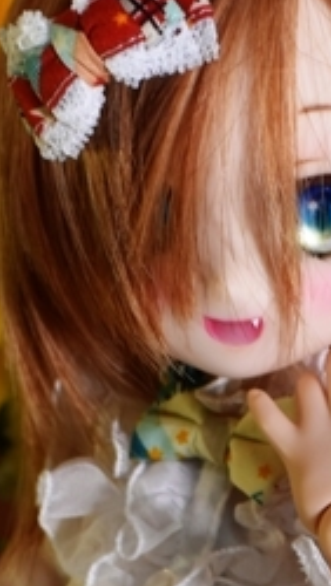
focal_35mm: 225
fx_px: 3506
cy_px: 680
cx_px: 295
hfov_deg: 5.4
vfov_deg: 9.5
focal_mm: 35
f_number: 4
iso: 400
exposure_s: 1/60
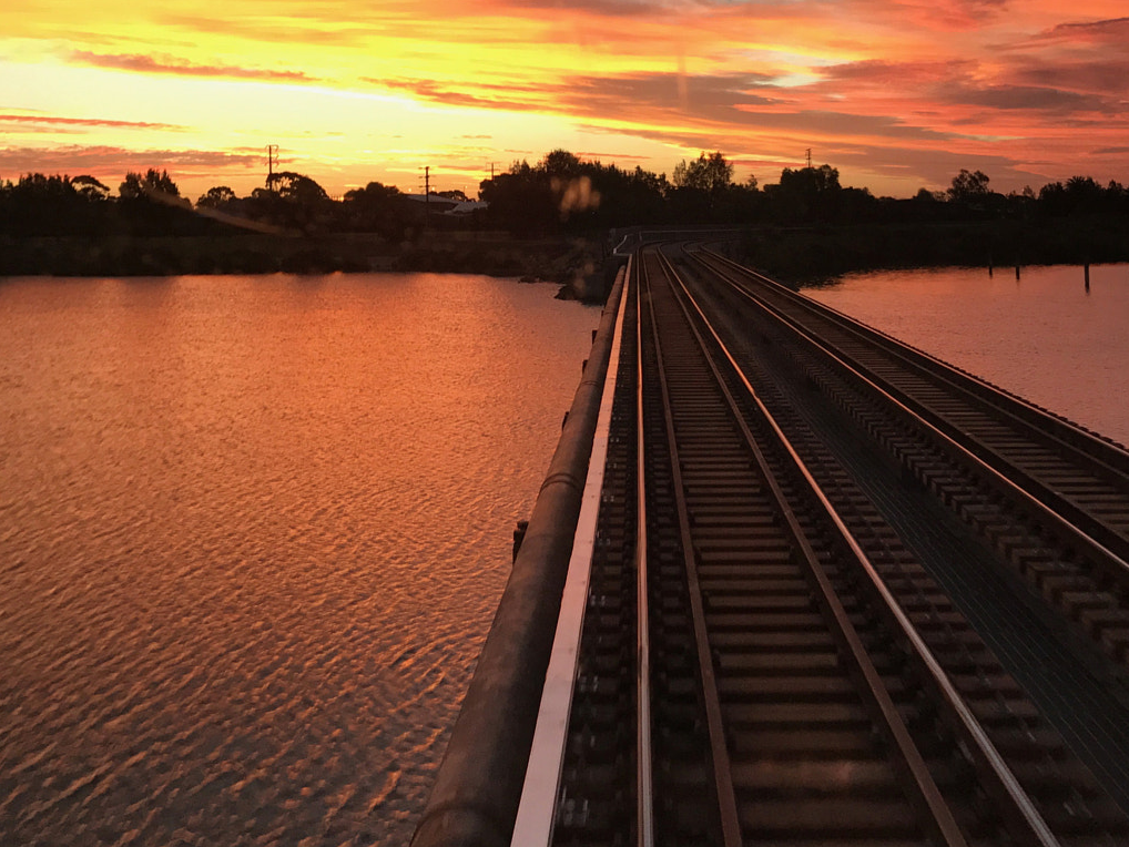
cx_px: 591
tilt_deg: +0.2
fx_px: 1435
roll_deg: +0.2
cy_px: 156
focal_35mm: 44
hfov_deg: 42.9
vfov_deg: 31.9
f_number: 1.8
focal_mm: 3.99
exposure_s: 1/100
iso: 40
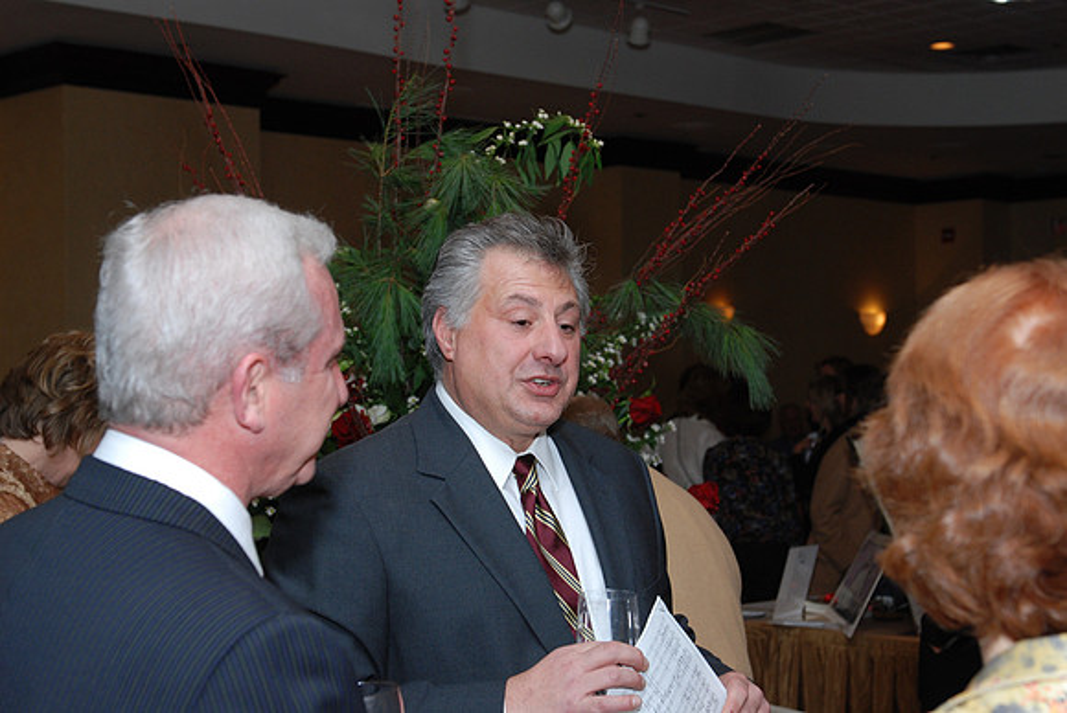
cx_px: 534
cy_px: 356
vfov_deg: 22.7
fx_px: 1780
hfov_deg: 33.4
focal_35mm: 60
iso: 400
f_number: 5
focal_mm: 40
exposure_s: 1/100
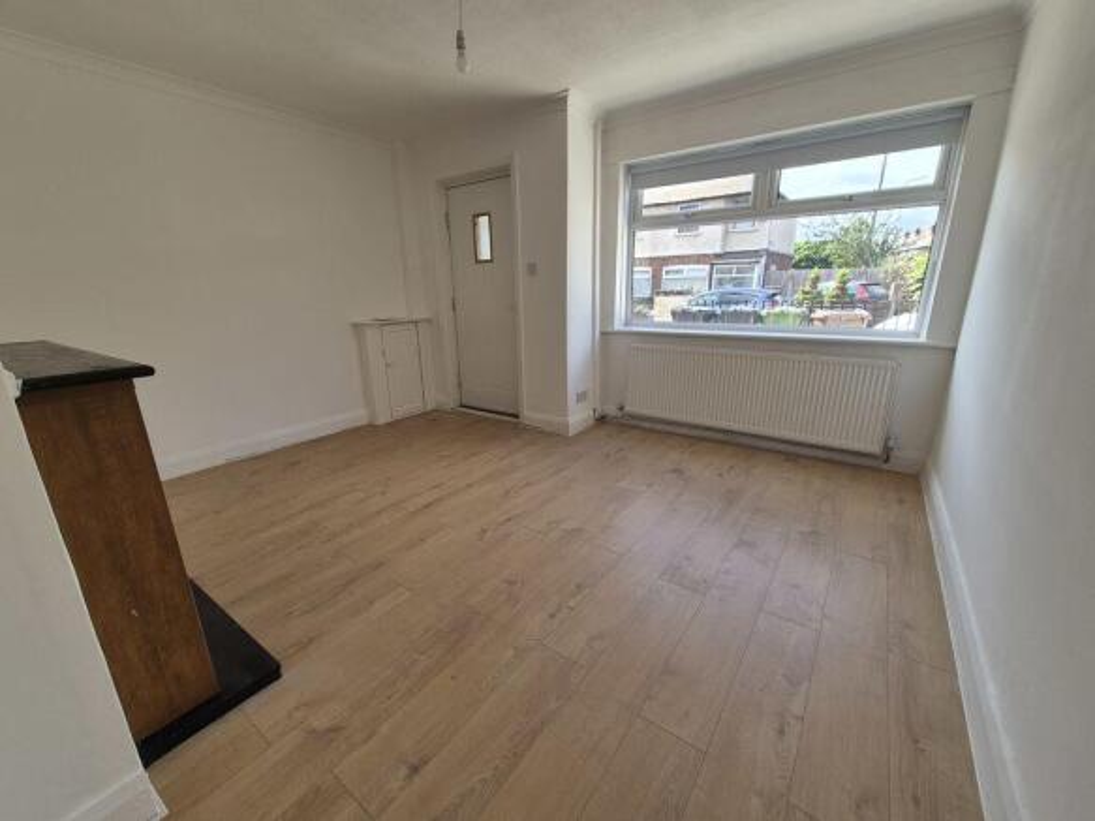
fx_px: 411
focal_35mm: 13
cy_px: 410
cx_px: 548
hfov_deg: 106.2
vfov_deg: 89.9
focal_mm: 2.2
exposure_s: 1/228
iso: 50
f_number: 2.2
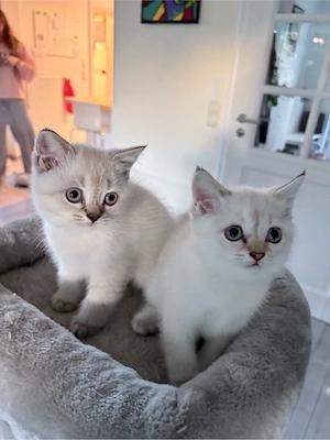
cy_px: 220
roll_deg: -3.0
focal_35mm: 26
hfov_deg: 53.1
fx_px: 330
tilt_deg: -22.9
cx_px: 165
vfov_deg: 67.3
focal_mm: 5.96
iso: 500
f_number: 1.6
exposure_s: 1/40
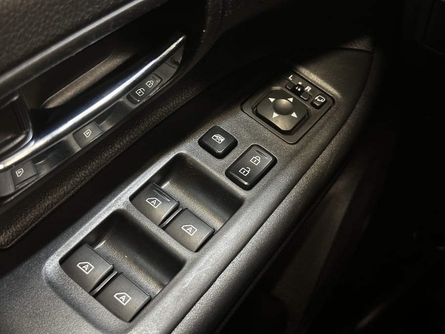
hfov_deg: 39.7
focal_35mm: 48
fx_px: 617
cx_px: 222
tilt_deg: -50.7
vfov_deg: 30.3
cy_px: 167
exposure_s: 1/20
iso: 640
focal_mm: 6.86
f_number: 1.78
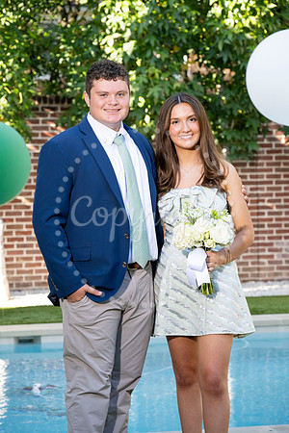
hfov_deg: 13.8
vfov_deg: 20.6
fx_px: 1192
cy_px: 216
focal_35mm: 99
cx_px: 144
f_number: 5.6
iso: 400
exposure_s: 1/200
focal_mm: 99
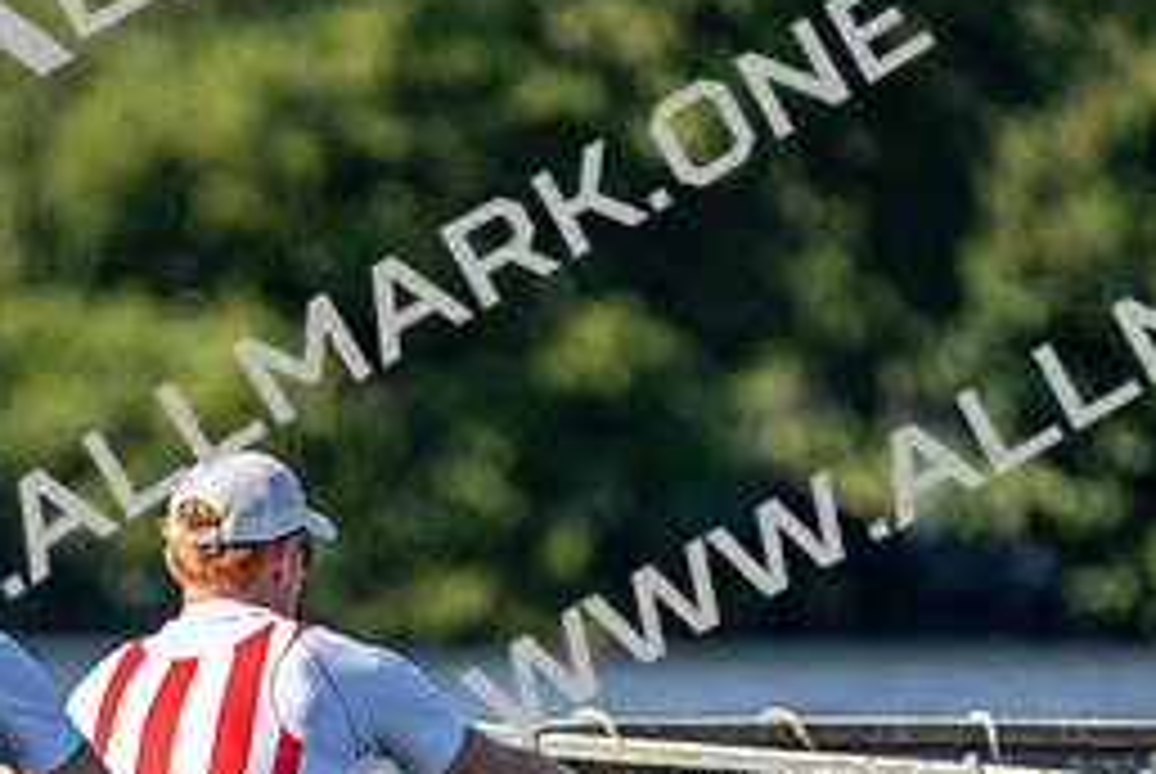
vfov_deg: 1.3
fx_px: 33562
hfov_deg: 2.0
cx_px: 135
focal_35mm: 1044
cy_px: 812
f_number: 6.3
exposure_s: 1/1600
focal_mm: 463
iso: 320
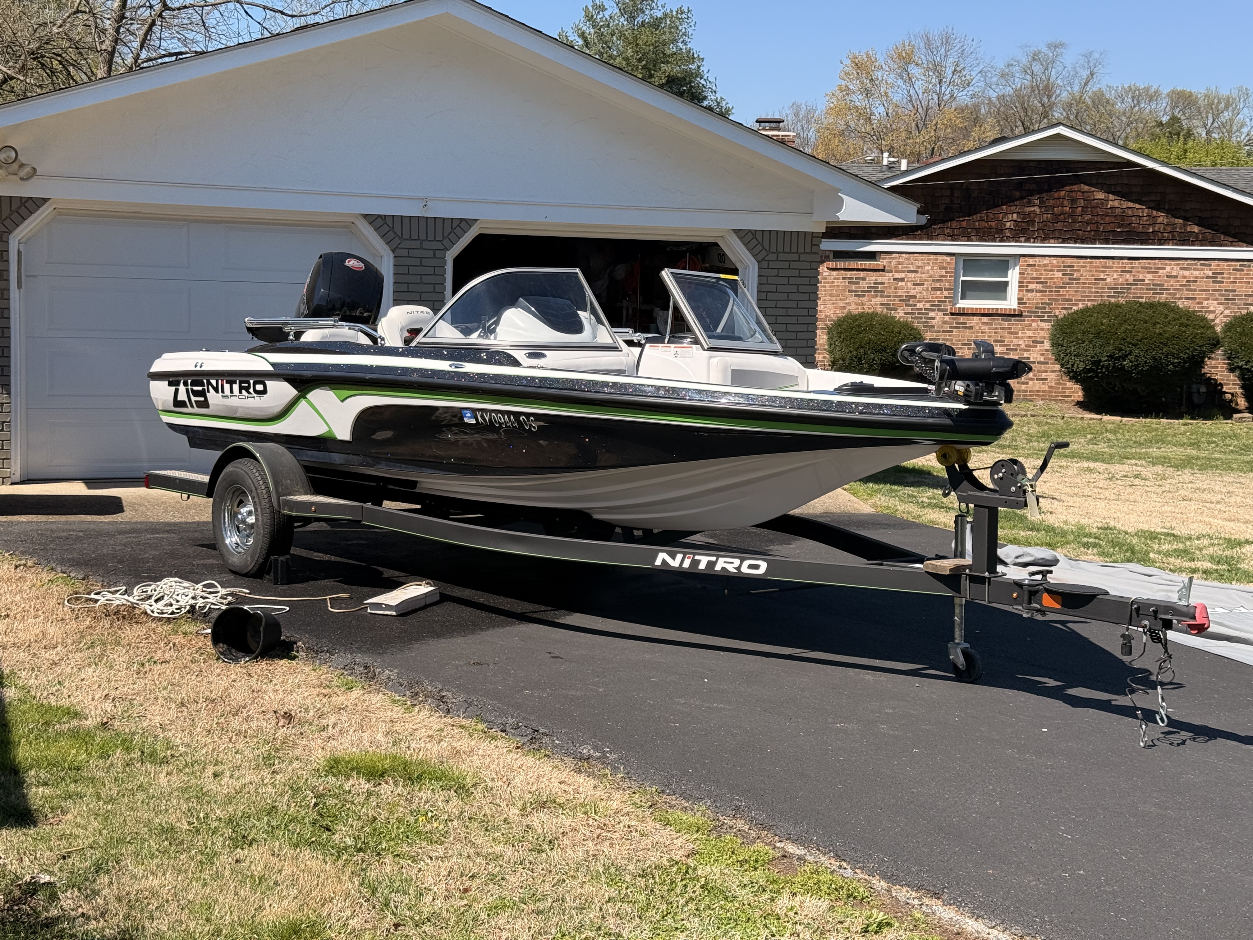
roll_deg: -0.6
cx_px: 626
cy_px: 470
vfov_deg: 30.3
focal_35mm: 48
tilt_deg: -3.3
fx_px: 1737
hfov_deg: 39.7
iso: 64
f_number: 1.78
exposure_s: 1/2976
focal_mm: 6.76
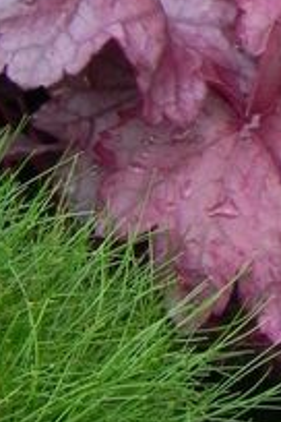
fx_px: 11789
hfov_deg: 1.4
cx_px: 492
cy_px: -397
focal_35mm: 1007
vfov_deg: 2.0
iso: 160
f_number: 5
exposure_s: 1/200
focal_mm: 44
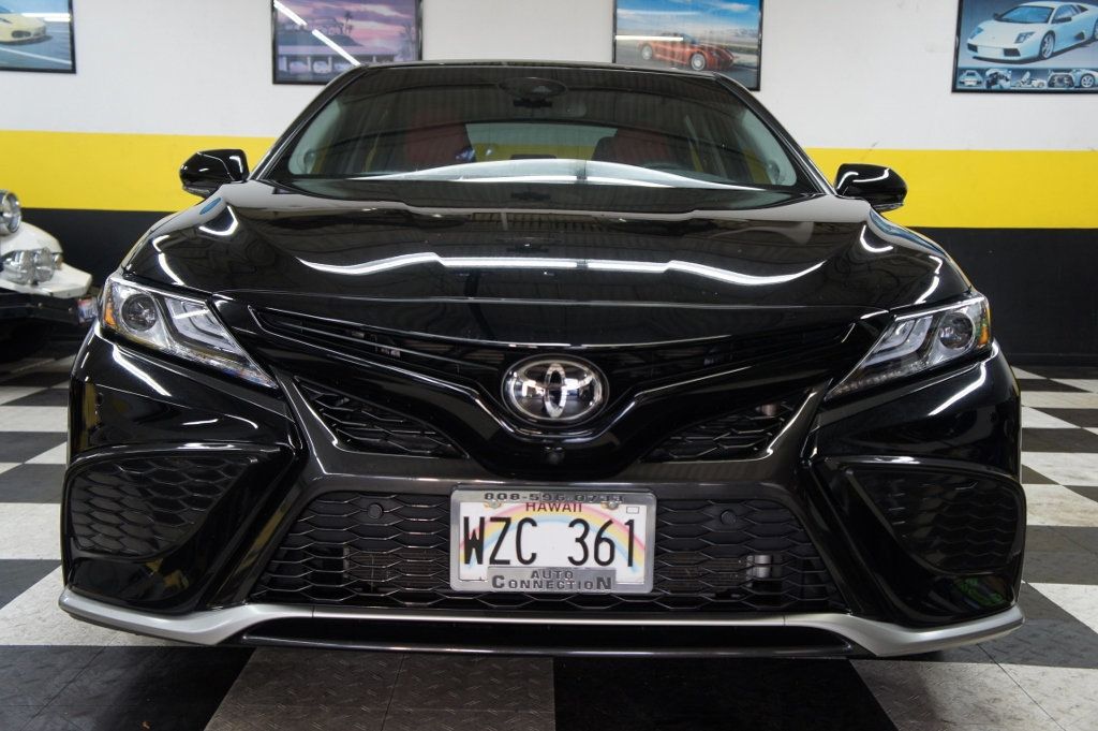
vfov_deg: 34.2
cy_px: 366
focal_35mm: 39
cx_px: 549
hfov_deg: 49.6
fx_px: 1189
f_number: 4
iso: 400
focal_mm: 26
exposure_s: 1/40
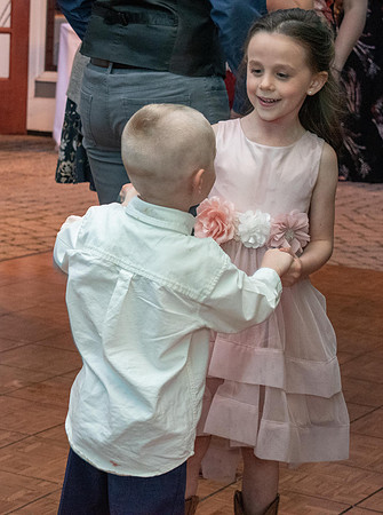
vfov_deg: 17.6
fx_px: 1659
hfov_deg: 13.1
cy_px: 238
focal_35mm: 112
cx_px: 69
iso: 4000
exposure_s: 1/60
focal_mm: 48
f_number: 5.3
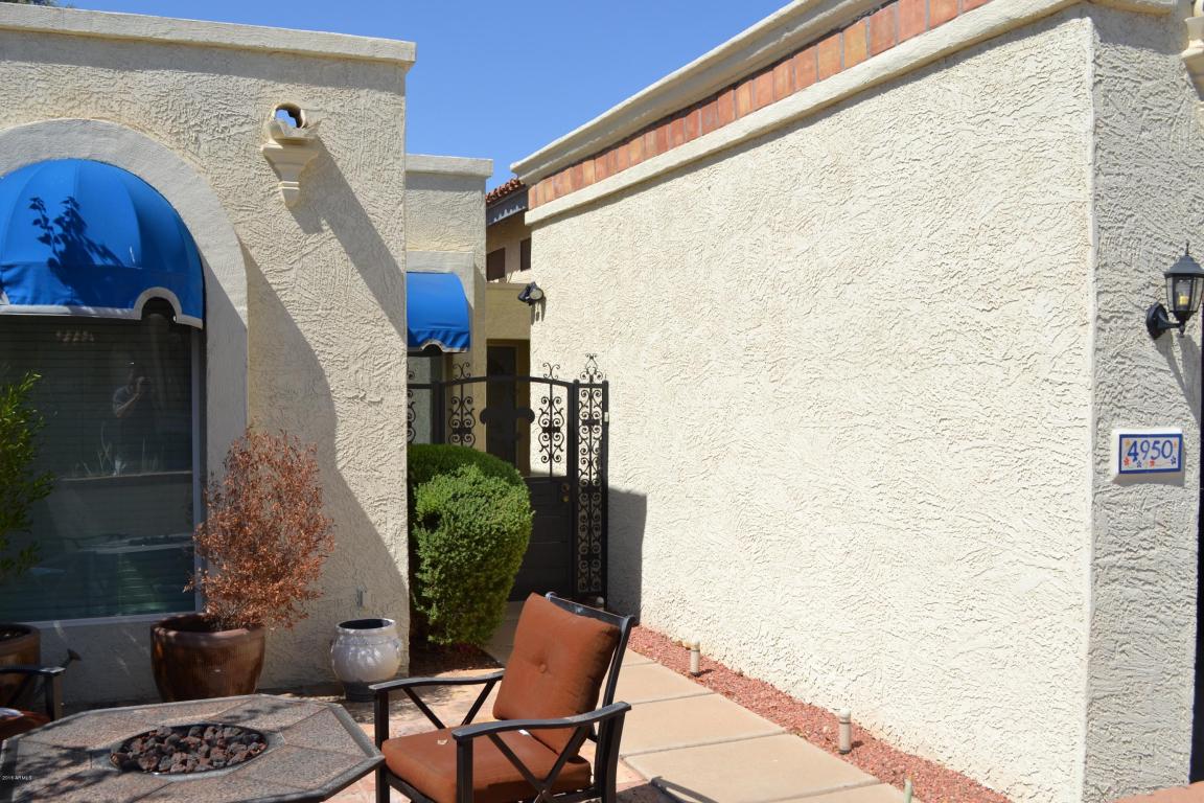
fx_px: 1104
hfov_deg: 57.2
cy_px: 402
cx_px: 602
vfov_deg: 40.0
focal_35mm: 33
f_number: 8
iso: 100
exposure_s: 1/250
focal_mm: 22
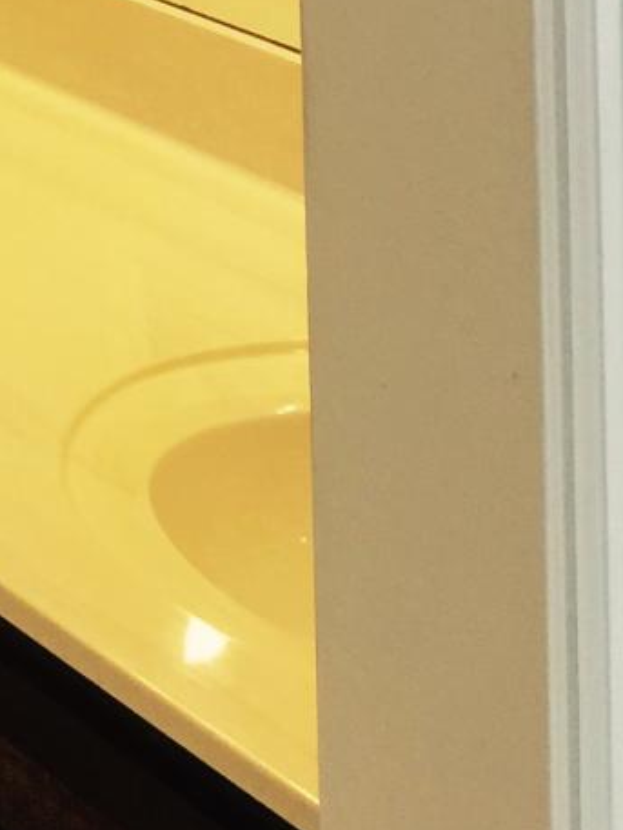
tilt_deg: -0.5
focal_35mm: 127
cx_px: -558
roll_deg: +2.4
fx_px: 3046
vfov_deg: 14.0
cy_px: -618
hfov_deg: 10.8
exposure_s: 1/30
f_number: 2.2
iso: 50
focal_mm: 4.15
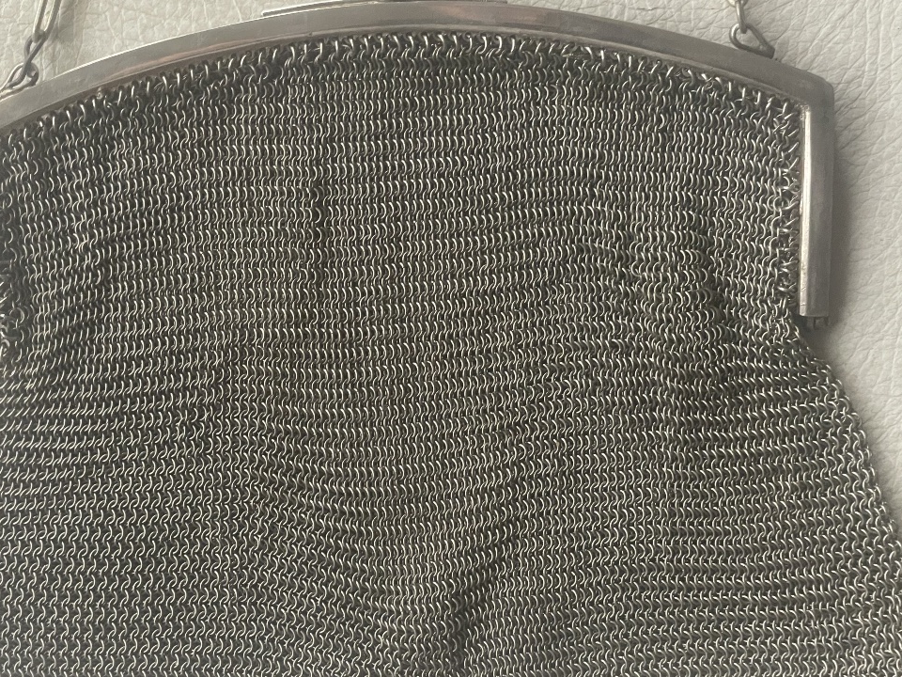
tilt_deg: -78.4
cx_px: 397
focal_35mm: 65
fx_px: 1694
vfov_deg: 22.6
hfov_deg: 29.8
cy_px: 363
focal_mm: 6
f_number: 2
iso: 200
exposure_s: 1/83
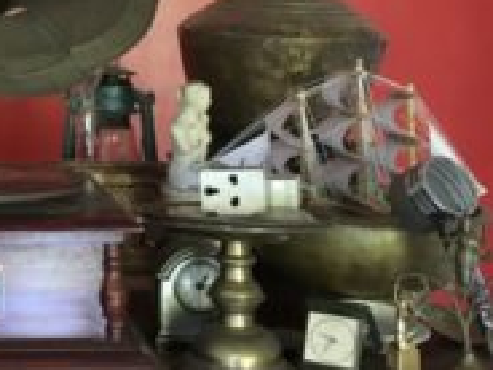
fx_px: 1011
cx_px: -56
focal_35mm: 71
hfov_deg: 25.3
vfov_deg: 20.4
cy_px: 56
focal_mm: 4.15
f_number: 2.2
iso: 200
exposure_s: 1/25
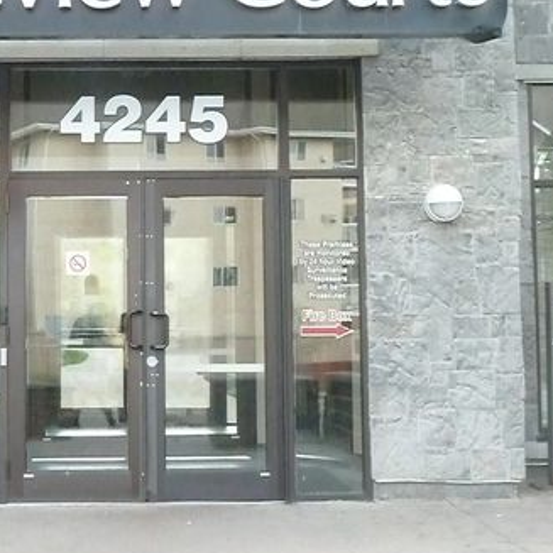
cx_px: 118
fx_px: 1627
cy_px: 172
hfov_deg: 19.1
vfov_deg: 19.2
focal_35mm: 90
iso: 1600
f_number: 5.6
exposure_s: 1/500
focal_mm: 8.5
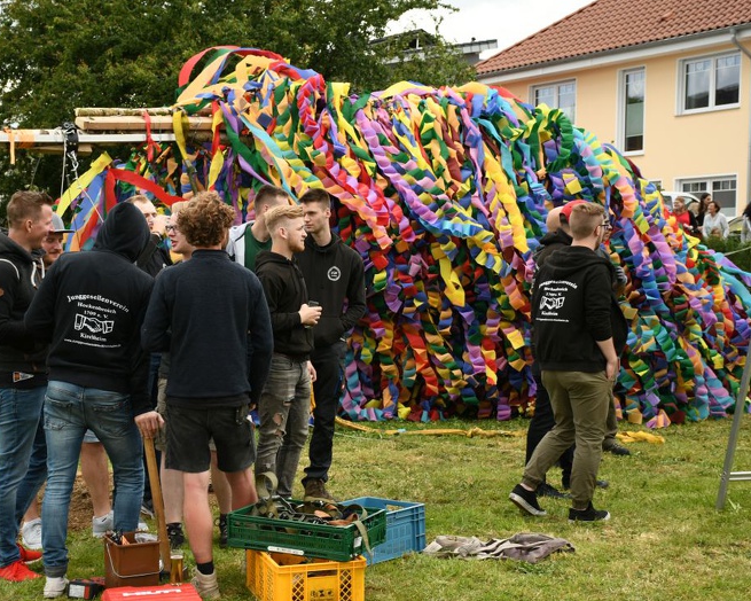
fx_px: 1511
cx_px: 313
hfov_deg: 27.9
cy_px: 301
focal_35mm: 68
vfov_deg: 22.5
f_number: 5.6
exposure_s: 1/200
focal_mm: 40
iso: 100
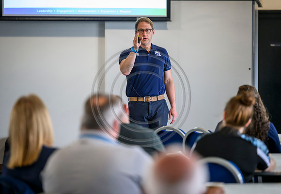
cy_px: 86
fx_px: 1428
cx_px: 146
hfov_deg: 11.2
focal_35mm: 181
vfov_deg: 7.8
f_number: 2.8
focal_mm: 155
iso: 2500
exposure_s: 1/500
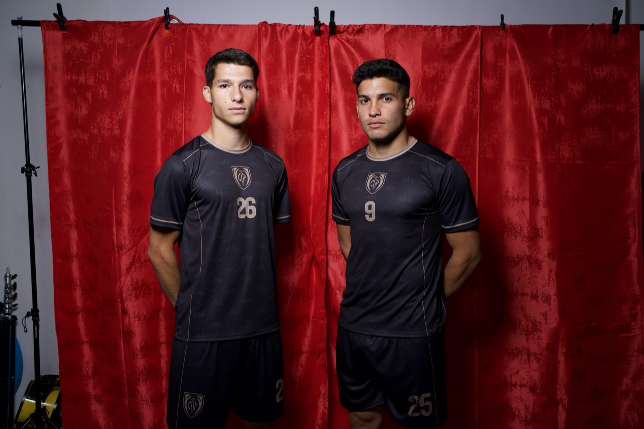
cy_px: 214
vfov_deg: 37.8
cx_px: 322
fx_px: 626
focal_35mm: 35
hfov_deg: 54.4
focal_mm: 35
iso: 500
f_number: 4
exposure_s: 1/250
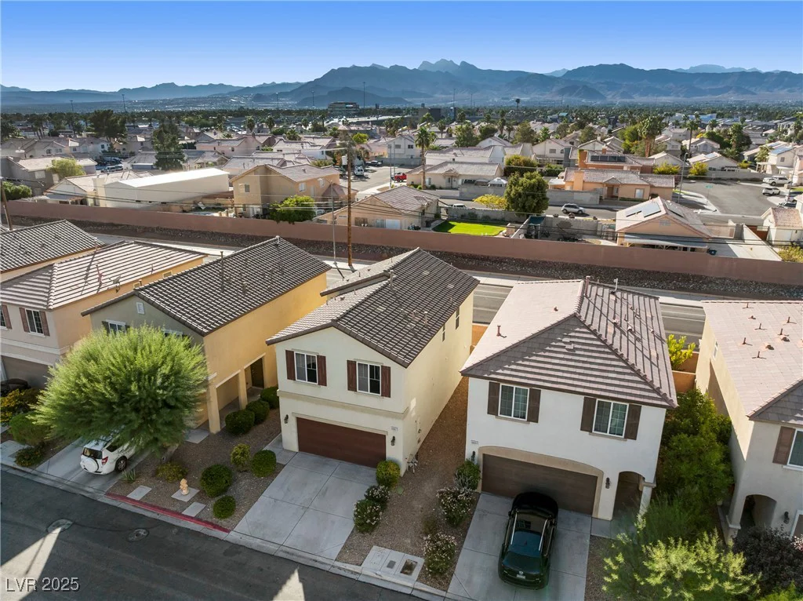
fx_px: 556
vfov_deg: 56.7
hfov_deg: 71.6
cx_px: 402
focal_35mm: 24
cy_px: 300
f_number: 2.8
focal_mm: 12.29
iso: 320
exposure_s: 1/240
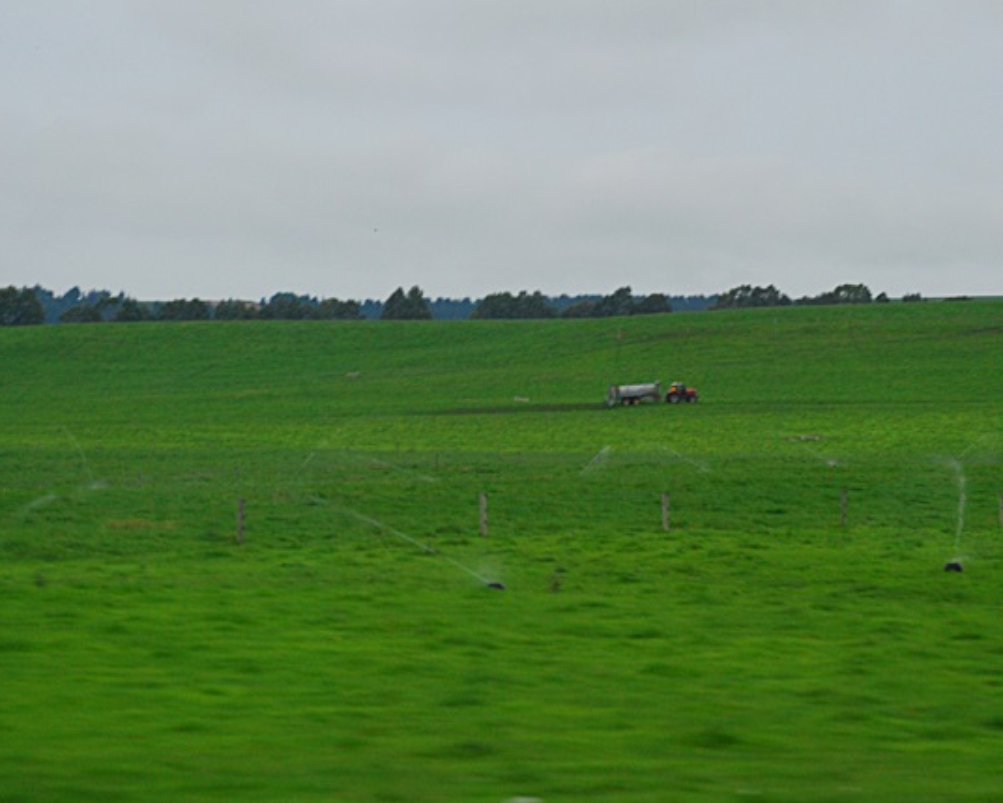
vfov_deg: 9.8
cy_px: 335
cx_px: 634
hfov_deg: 12.2
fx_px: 4682
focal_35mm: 158
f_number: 6.3
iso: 400
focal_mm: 75
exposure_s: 1/125
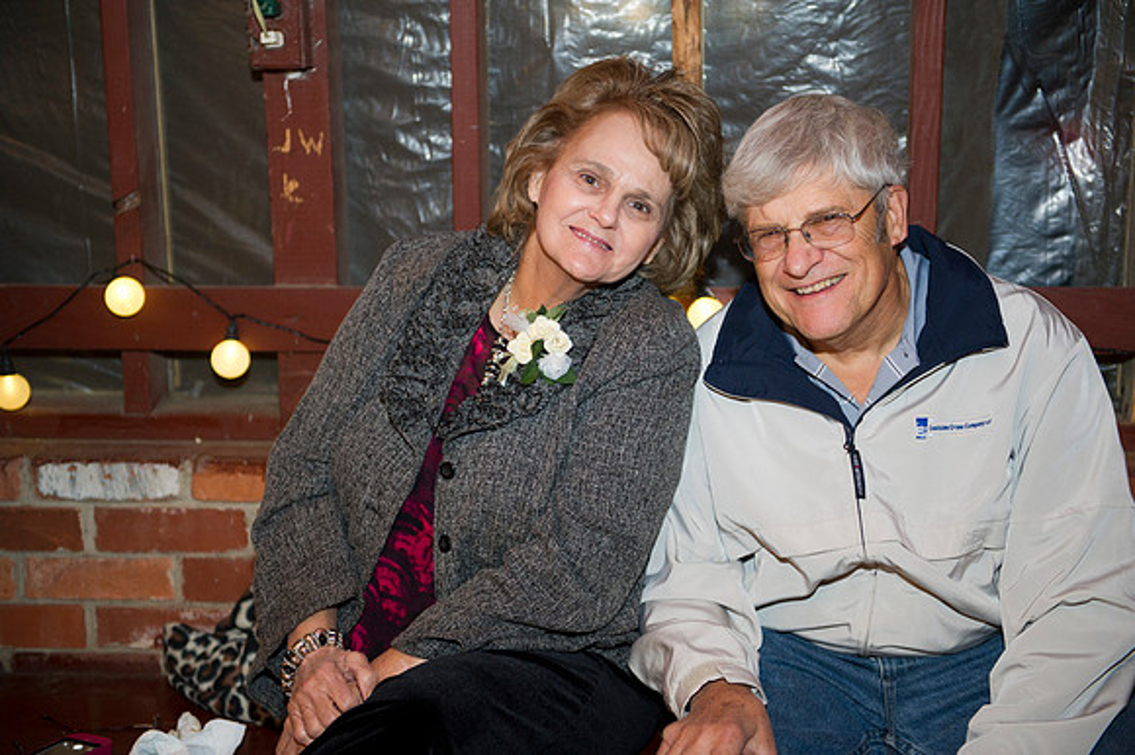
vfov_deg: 22.6
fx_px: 1891
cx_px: 568
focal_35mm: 60
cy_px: 378
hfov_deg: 33.4
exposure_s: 1/40
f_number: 2.8
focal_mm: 60
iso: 1250
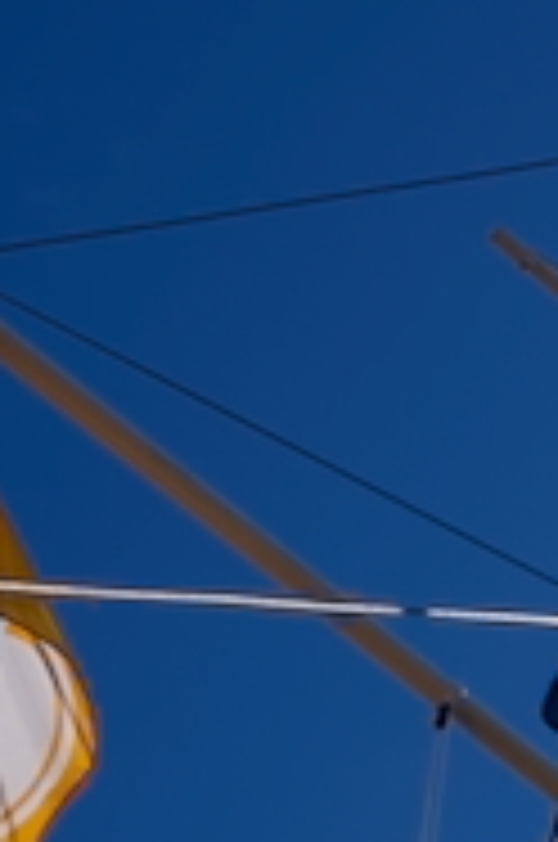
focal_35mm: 182
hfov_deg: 7.4
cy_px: 1193
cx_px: 837
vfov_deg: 11.0
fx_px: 4245
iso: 100
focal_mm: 28.3
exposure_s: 1/320
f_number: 10
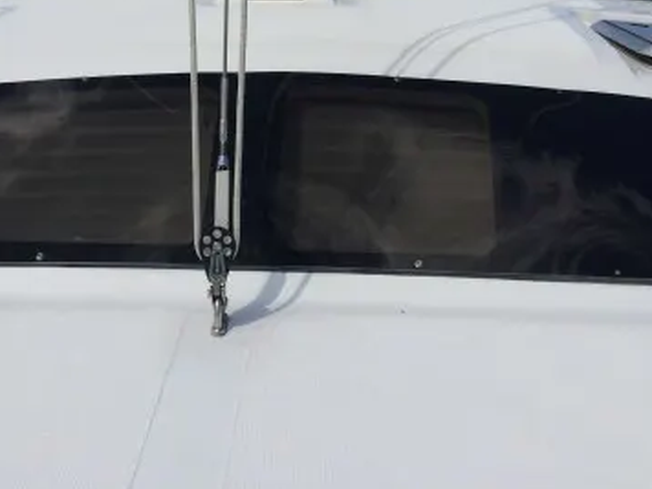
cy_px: 57
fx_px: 1017
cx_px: 262
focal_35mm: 54
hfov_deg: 35.4
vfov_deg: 26.2
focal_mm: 4.12
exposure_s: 1/4115
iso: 40
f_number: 2.2
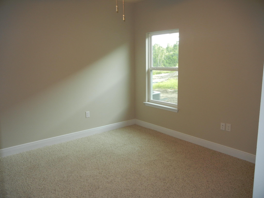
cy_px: 99
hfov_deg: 60.0
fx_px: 229
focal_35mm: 30
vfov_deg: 46.8
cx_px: 132
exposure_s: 1/30
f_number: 3.5
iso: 200
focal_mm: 5.4
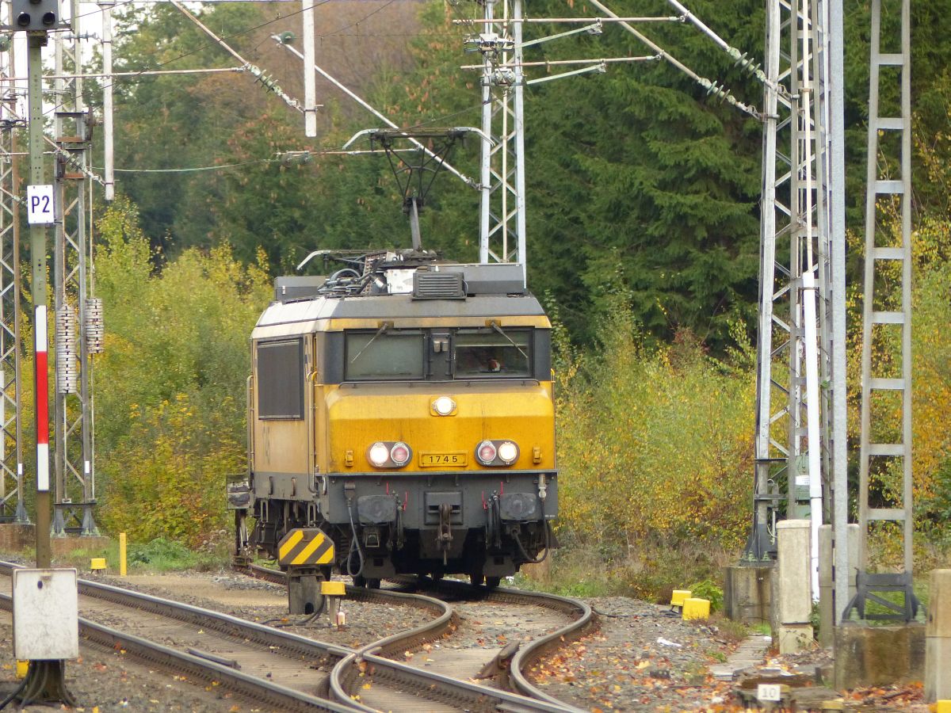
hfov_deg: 3.6
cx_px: 476
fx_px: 15028
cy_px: 356
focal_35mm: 547
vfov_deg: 2.7
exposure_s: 1/500
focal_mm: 98.5
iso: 400
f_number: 2.8
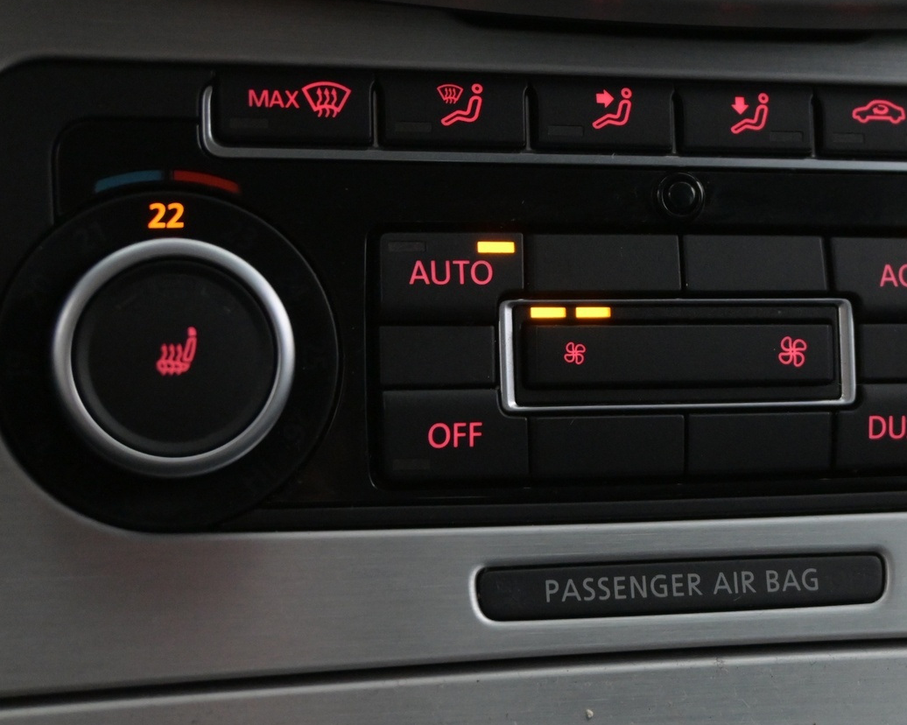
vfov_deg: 22.0
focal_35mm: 69
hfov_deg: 27.2
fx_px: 1861
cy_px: 306
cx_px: 625
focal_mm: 31.5
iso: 3200
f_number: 5
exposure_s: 1/50
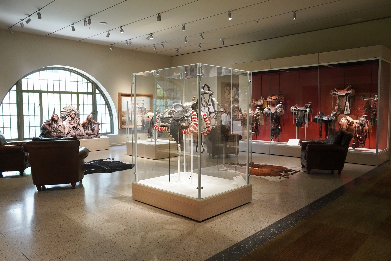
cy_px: 130
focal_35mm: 28
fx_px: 304
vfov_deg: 46.4
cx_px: 196
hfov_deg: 65.5
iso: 6400
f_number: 6.3
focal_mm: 28
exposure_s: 1/100
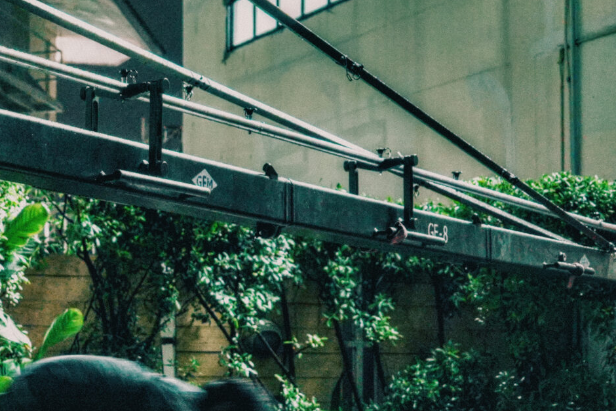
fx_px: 1677
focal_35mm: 98
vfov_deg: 14.0
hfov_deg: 20.6
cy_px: 262
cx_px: 138
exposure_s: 1/15
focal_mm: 24
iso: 1600
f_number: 2.8
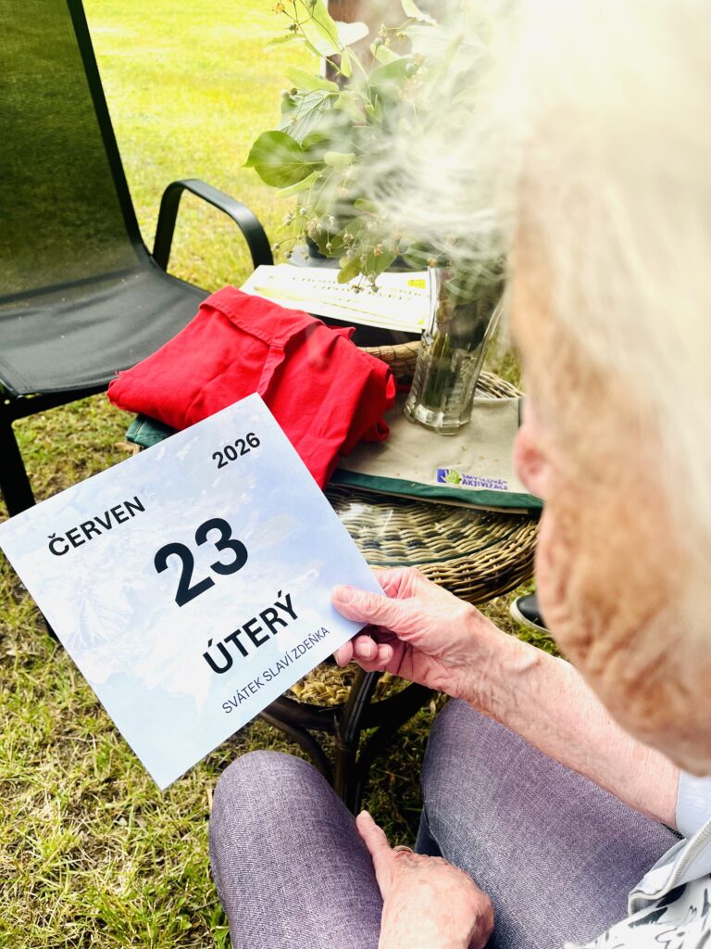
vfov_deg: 67.3
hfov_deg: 53.1
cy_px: 474
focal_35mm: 26
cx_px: 356
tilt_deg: -35.2
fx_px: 712
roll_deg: -5.7
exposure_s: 1/751
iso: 50
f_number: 1.6
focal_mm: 5.1
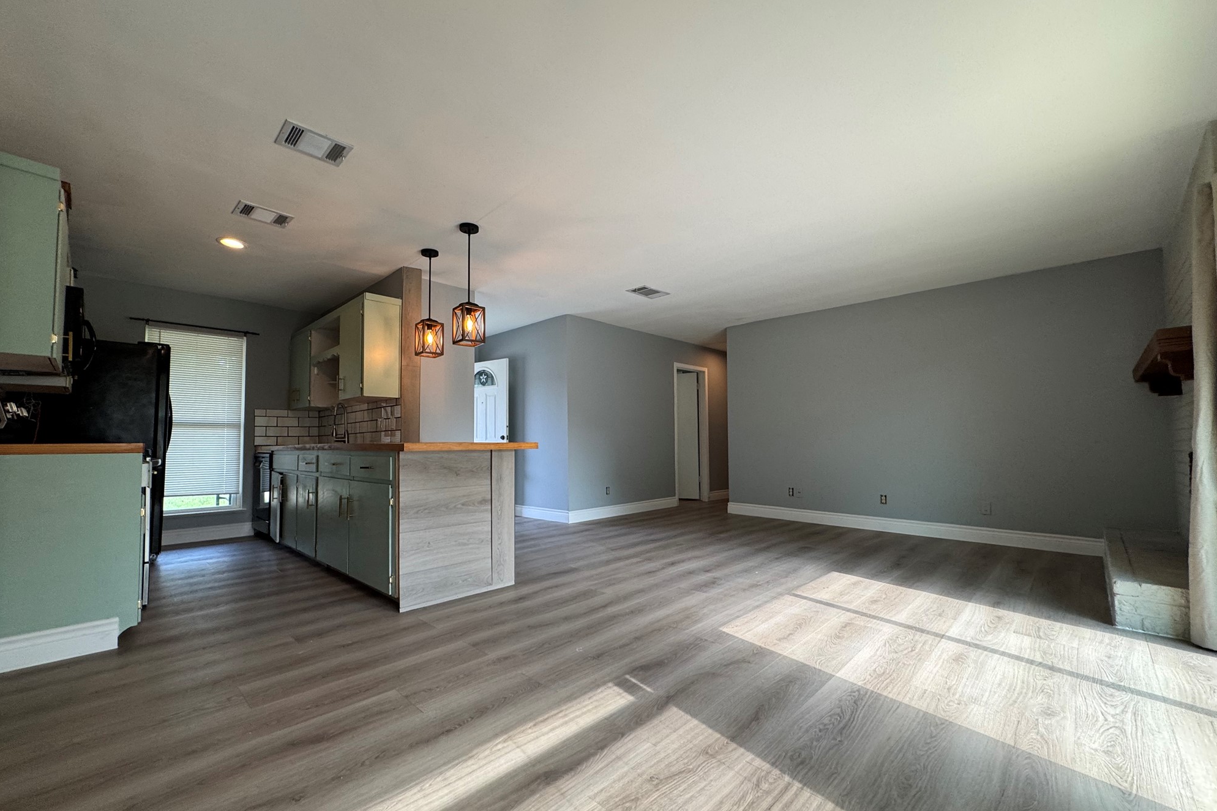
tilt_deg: +2.7
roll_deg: +0.6
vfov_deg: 77.3
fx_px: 507
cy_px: 420
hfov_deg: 100.4
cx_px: 595
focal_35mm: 15
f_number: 2.2
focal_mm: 2.22
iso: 125
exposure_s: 1/120
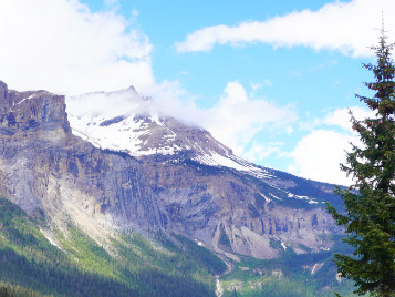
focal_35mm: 71
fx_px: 810
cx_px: 98
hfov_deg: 27.0
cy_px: 261
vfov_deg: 20.4
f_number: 9
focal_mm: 22
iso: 100
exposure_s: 1/125
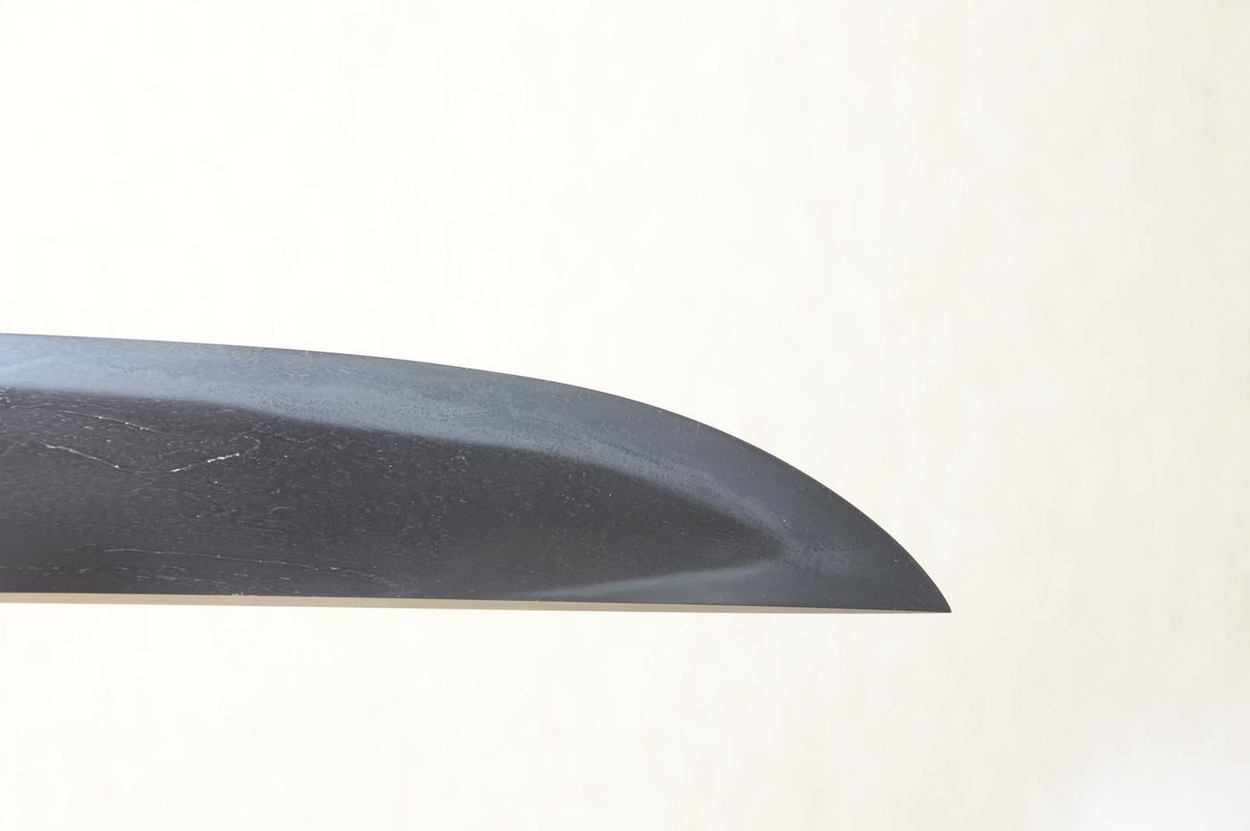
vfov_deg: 9.6
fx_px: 4944
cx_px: 625
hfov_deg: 14.4
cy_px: 416
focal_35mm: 142
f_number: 11
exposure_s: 1/1.6
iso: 400
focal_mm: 95
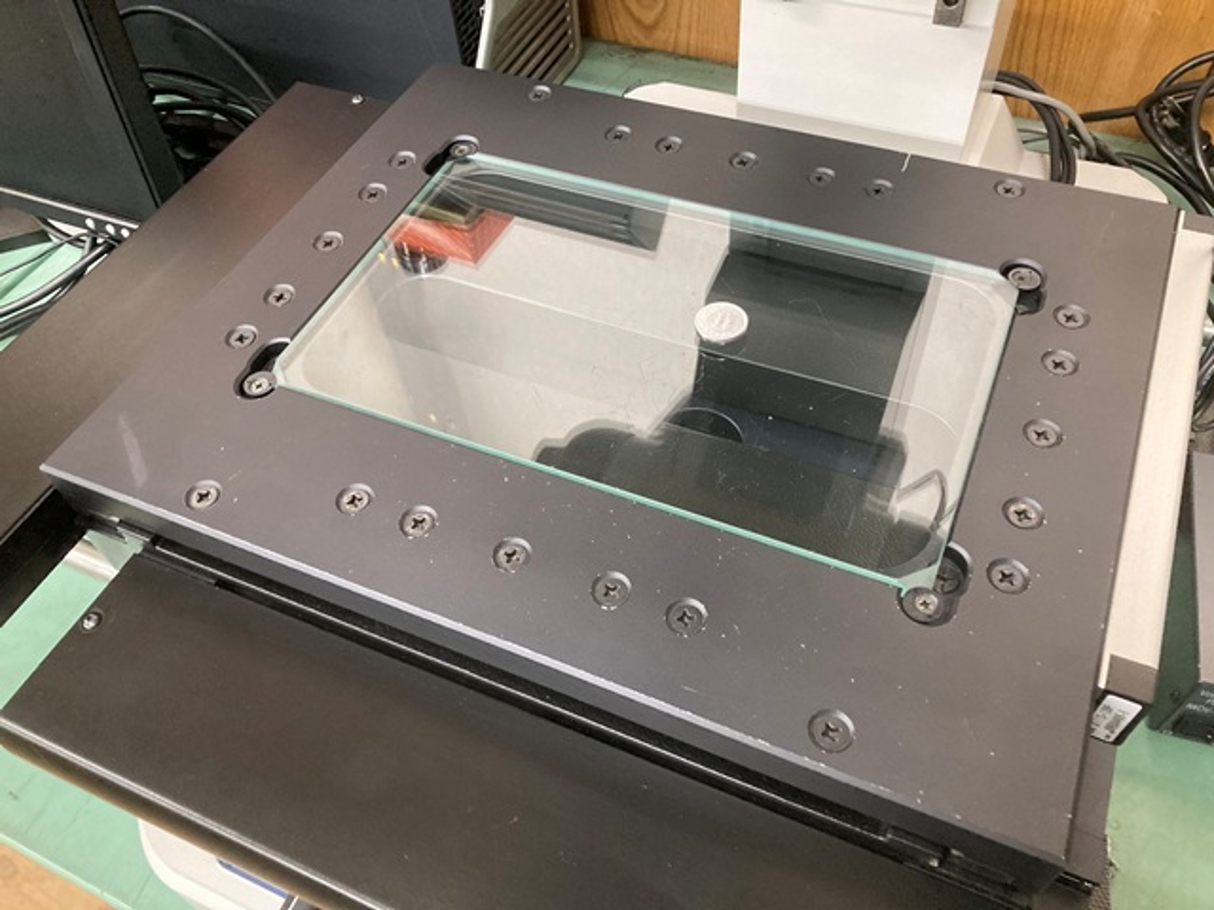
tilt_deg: -52.8
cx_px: 607
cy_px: 455
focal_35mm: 28
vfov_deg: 49.7
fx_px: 982
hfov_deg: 63.4
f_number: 1.8
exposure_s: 1/40
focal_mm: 3.99
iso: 250
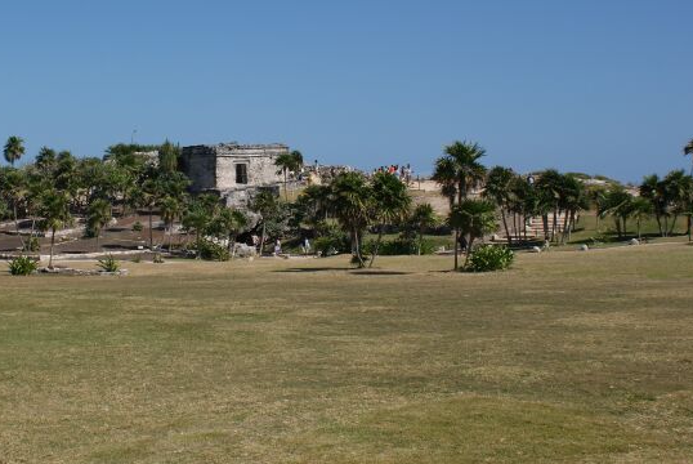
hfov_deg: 33.9
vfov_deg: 23.4
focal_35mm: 58
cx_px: 193
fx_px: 1118
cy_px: 169
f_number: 11
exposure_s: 1/250
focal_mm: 26
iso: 100
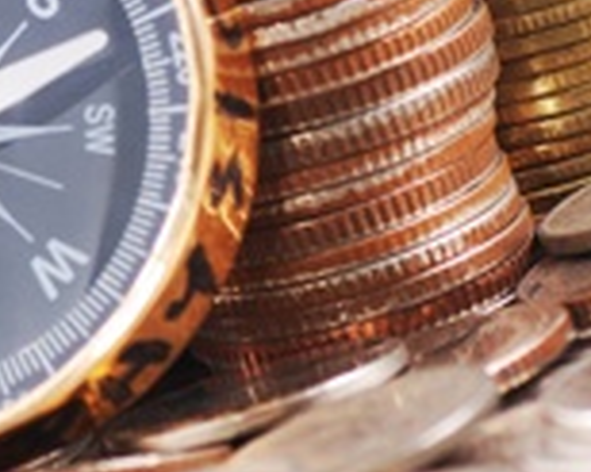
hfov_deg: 3.7
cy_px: -169
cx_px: -81
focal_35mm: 526
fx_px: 9195
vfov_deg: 2.9
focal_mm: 90
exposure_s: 1/125
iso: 100
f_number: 8
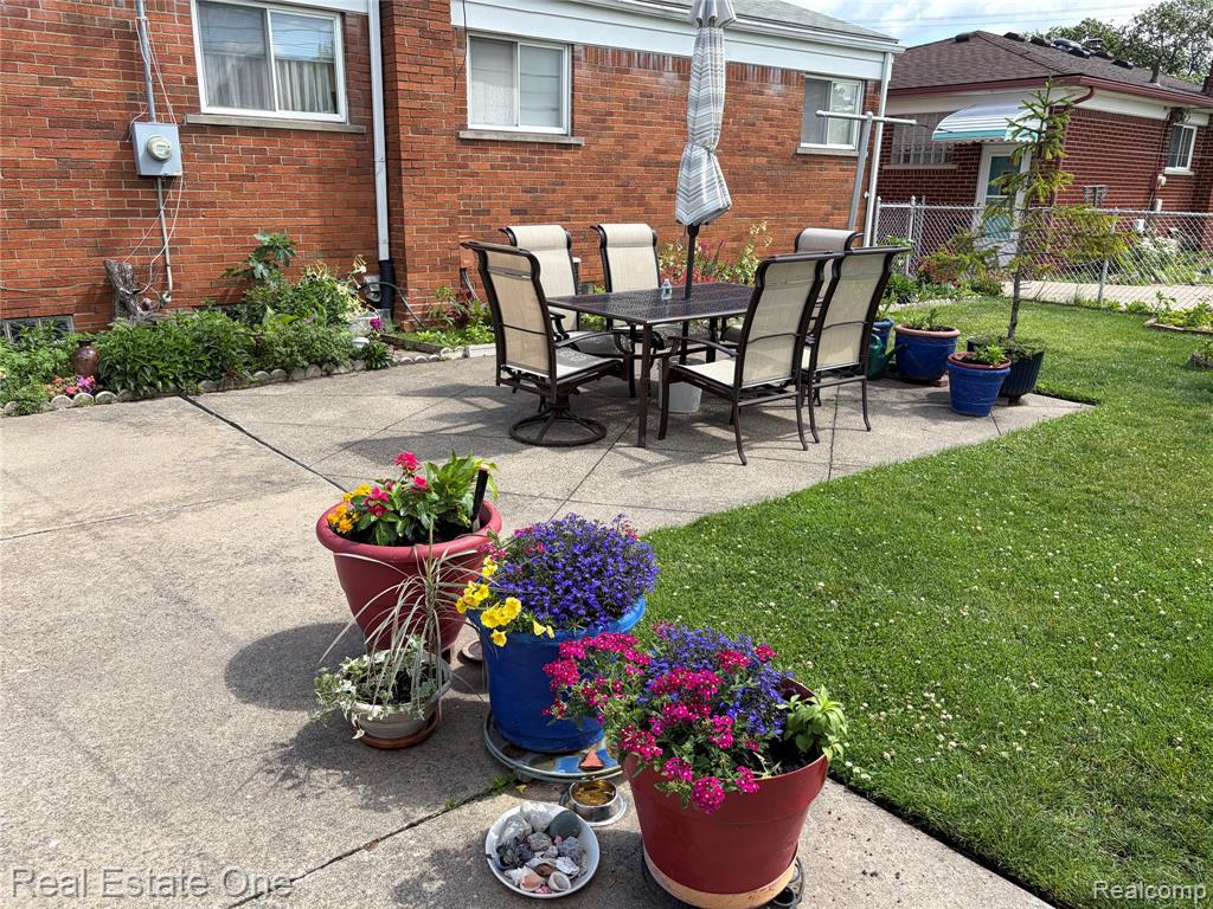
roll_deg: -0.4
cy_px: 454
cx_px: 606
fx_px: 911
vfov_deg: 53.1
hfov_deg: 67.3
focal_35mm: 26
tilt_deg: -16.7
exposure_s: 1/1337
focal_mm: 5.96
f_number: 1.6
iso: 50
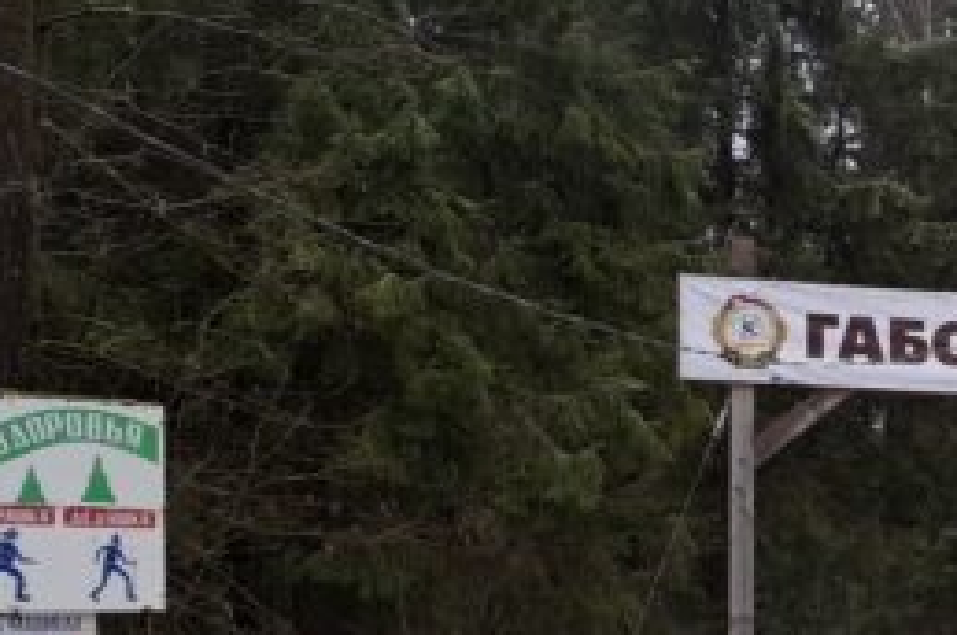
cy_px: 679
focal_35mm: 74
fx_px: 1965
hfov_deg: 23.9
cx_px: 1264
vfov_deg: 17.8
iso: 125
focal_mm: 5.54
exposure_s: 1/100
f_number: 1.8
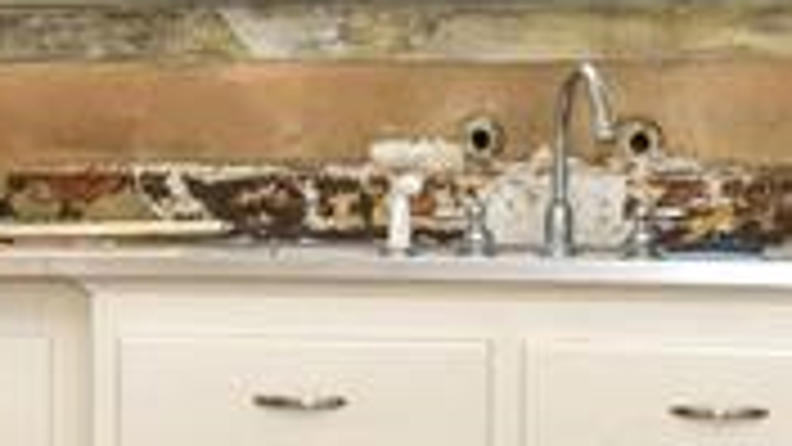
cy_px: 218
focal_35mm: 128
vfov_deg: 9.5
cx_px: 158
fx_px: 2688
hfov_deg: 16.6
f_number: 4.5
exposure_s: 1/80
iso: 800
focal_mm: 21
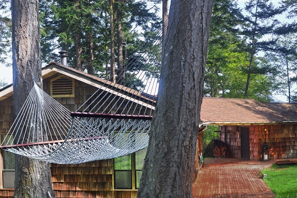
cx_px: 144
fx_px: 454
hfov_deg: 36.2
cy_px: 124
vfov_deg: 24.5
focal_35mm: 55
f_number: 5.6
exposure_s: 1/125
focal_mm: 28
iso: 400
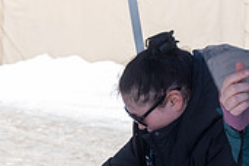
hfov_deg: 13.1
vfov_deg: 9.3
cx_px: -119
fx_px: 1024
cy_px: 132
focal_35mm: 148
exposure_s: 1/1000
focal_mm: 23
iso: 320
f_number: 4.5
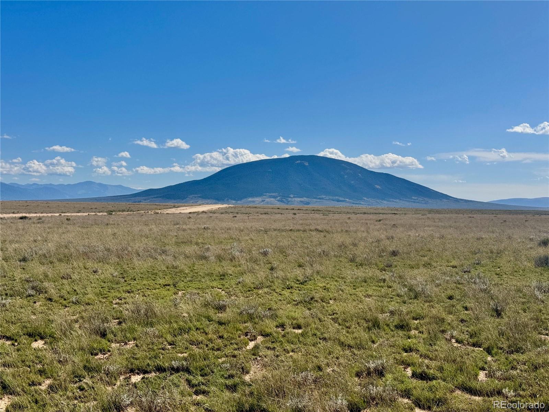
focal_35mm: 48
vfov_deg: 30.3
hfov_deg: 39.7
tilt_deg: -1.5
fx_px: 761
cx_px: 274
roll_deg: -1.6
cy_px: 206
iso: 64
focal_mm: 6.76
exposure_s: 1/7937
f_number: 1.78
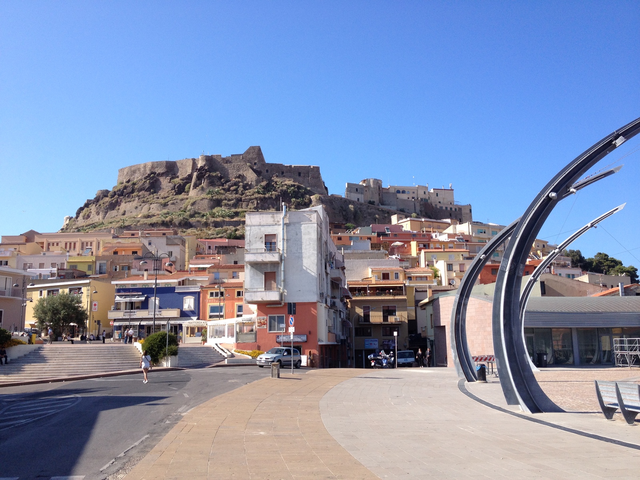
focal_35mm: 35
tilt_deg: +7.3
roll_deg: +0.8
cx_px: 320
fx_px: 647
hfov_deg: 52.6
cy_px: 240
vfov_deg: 40.7
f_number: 2.4
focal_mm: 4.28
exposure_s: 1/1104
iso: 50
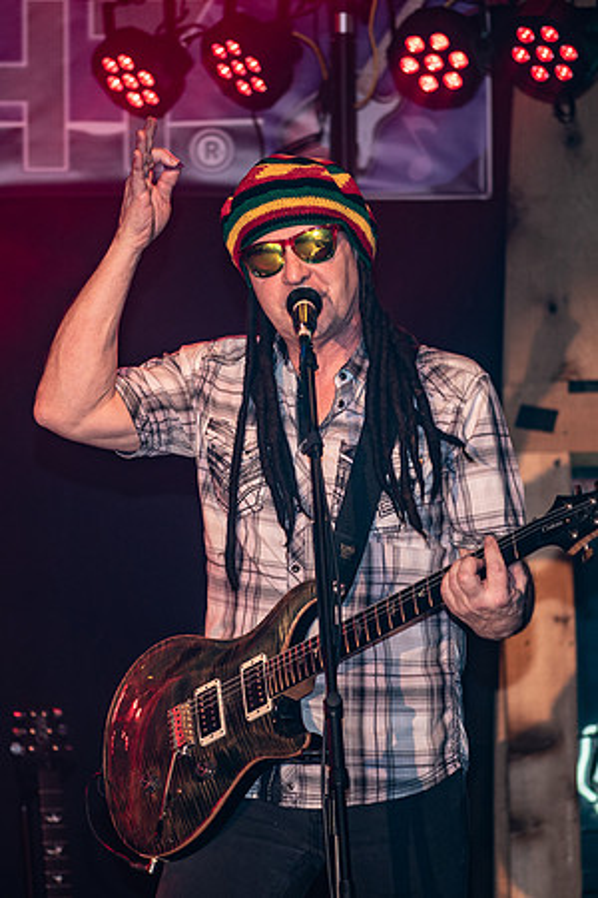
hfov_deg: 7.9
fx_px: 4344
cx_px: 292
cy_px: 435
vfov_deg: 11.8
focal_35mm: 174
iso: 400
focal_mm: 105
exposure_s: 1/100
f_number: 2.8
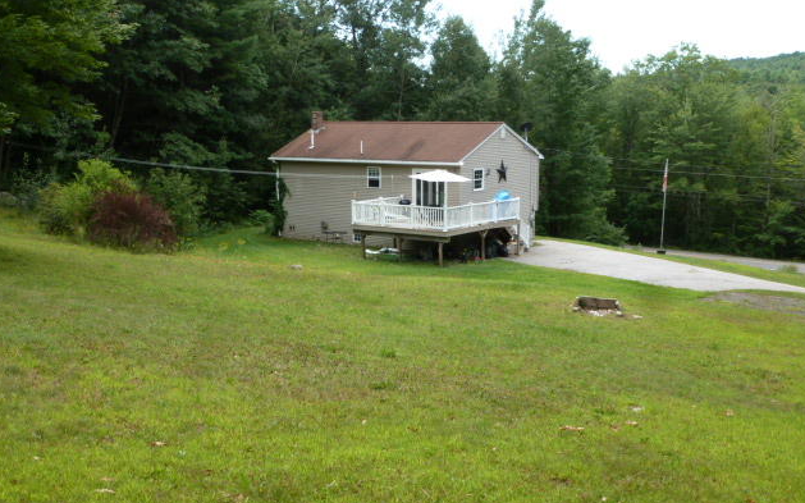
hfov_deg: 48.2
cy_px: 275
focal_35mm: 41
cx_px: 402
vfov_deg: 31.2
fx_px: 899
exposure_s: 1/160
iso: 100
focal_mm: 6.8
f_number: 3.8
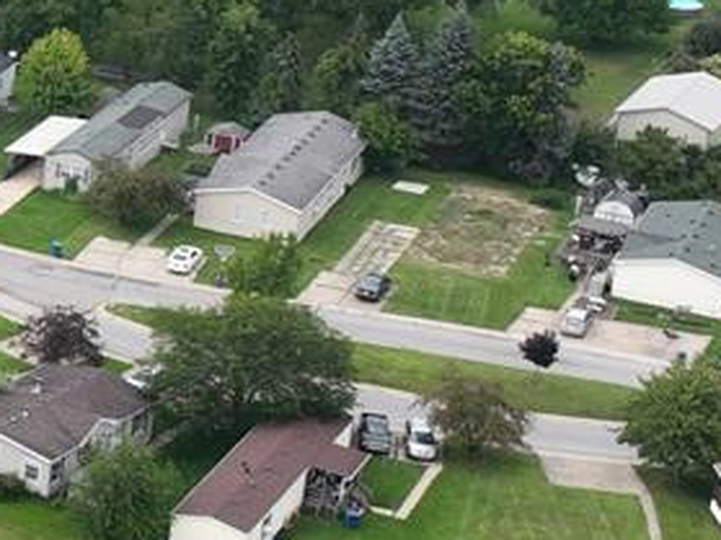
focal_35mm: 160
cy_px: 97
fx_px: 3331
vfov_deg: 9.2
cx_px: -977
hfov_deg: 10.7
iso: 100
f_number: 2.8
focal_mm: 12.29
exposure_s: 1/240
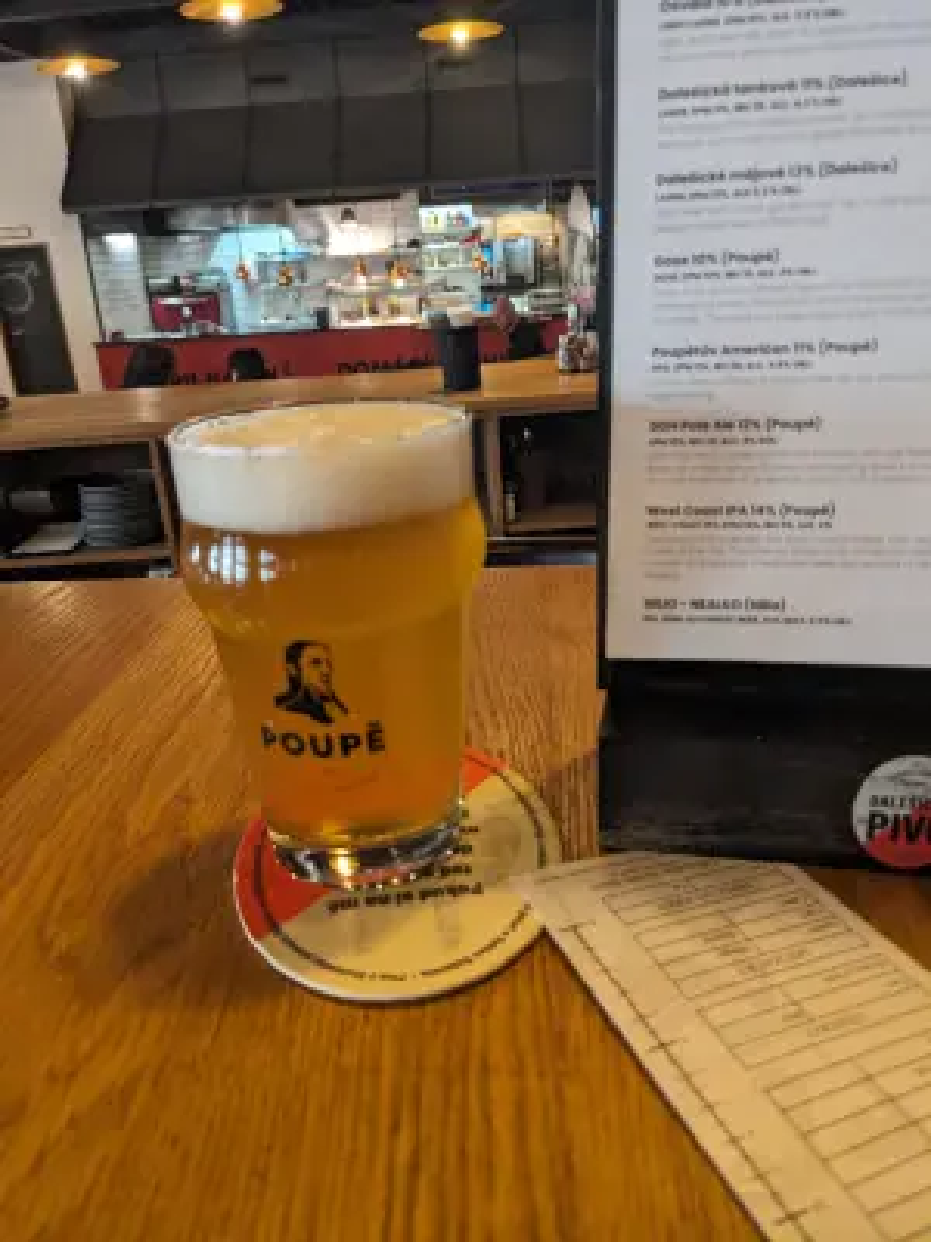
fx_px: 968
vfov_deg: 65.3
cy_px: 621
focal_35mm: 27
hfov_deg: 51.4
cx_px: 466
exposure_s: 1/25
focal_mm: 4.38
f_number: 1.73
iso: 216
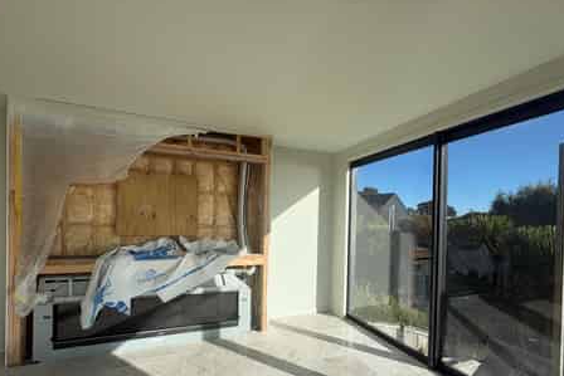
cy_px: 226
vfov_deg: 73.0
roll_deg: -1.1
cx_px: 275
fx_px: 251
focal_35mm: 16
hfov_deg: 96.7
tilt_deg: -0.4
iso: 50
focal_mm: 2.22
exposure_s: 1/2083
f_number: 2.2
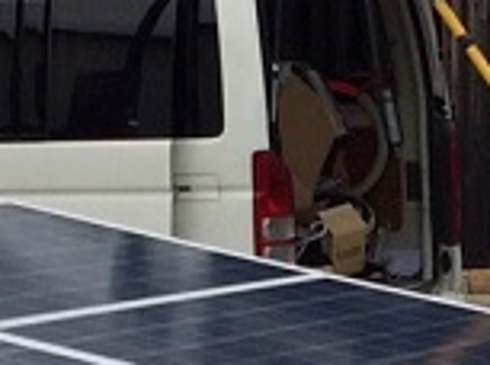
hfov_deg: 8.7
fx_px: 3220
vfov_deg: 6.5
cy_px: 432
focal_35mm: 228
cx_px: 333
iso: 32
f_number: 2.2
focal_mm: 4.15
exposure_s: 1/1866
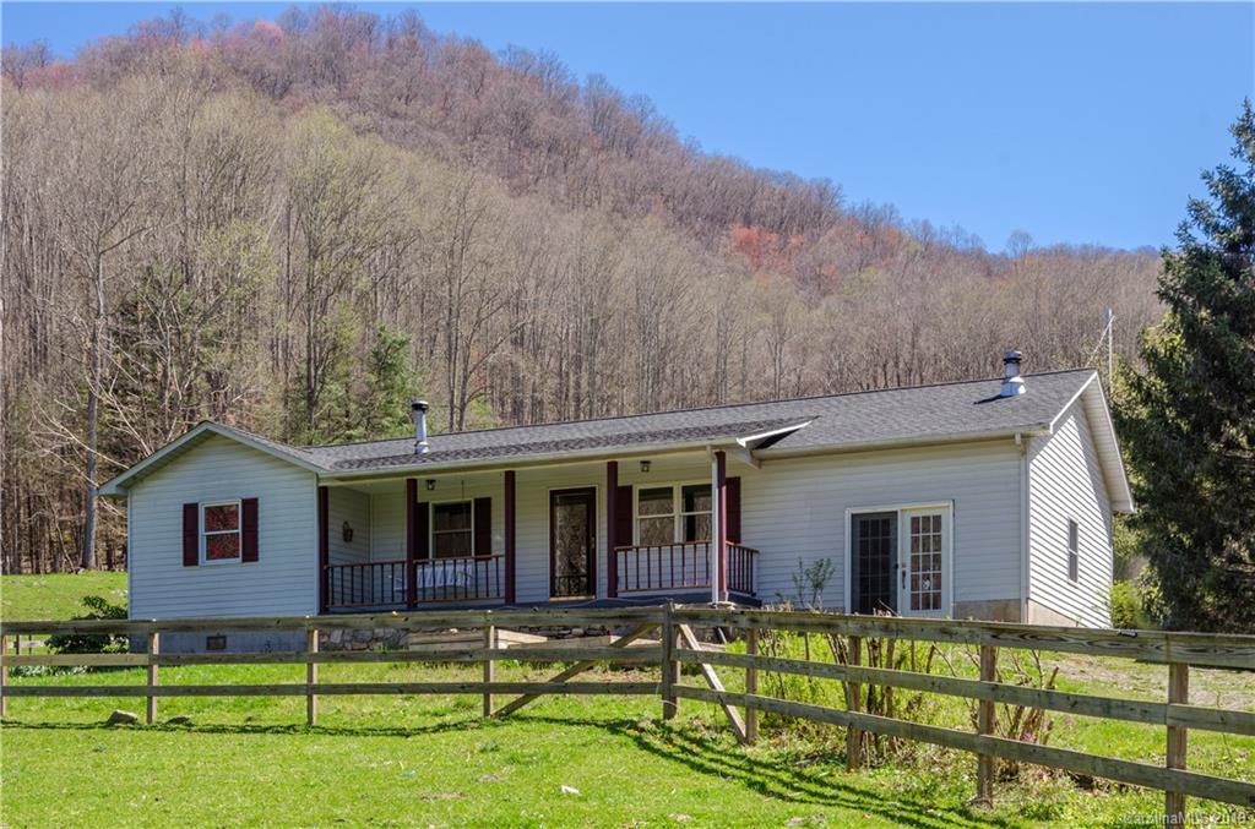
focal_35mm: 51
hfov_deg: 39.0
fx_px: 1773
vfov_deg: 26.3
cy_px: 414
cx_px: 628
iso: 100
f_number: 11
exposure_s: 1/60
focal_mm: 34
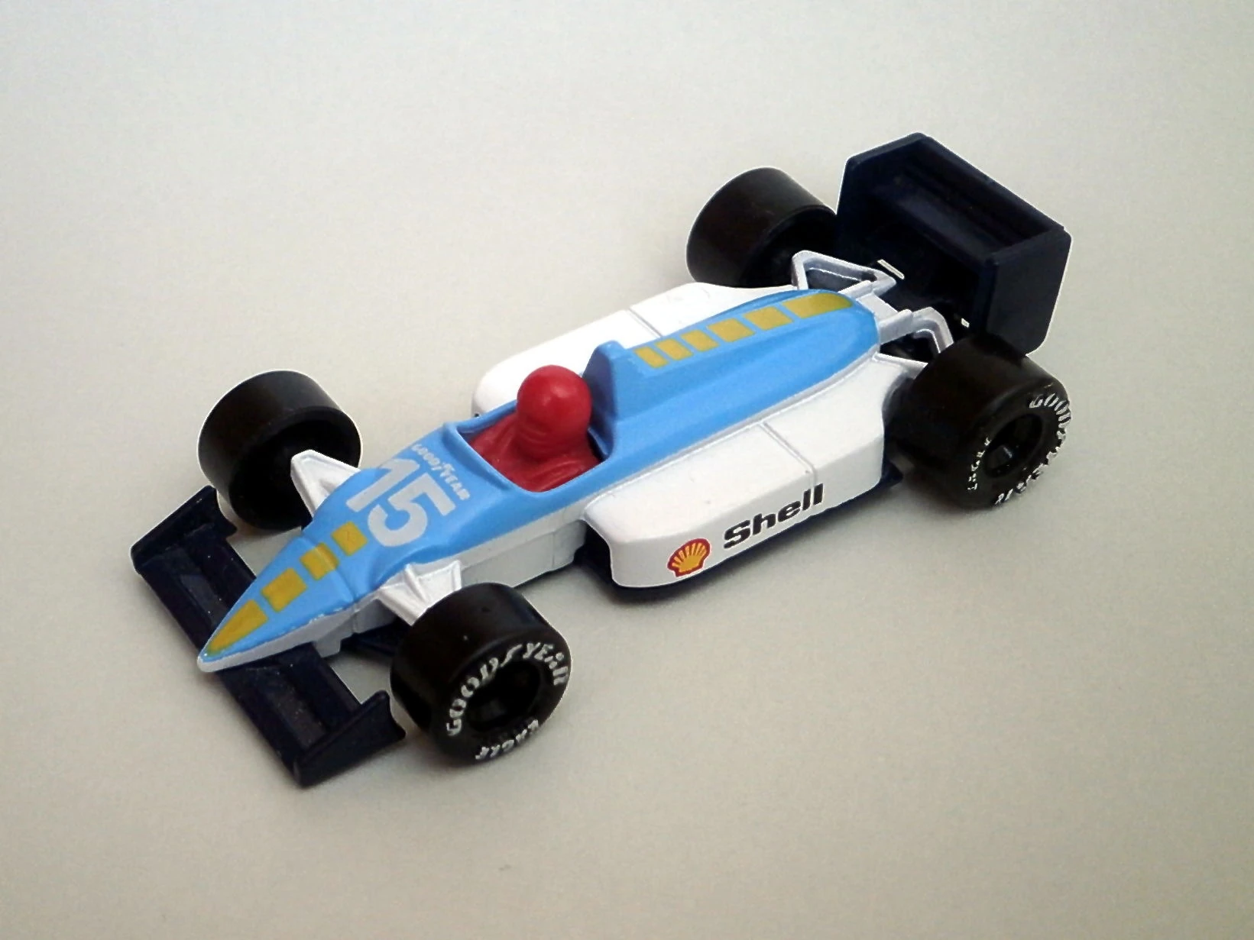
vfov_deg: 30.9
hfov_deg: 40.4
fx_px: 1703
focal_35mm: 47
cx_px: 627
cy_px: 470
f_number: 3.4
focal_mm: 8.3
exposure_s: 1/40
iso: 250
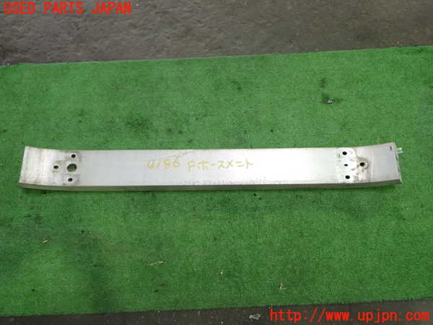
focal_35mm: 30
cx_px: 216
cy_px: 162
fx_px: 375
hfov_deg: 60.0
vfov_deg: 46.8
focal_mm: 5.4
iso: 250
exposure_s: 1/30
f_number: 2.3
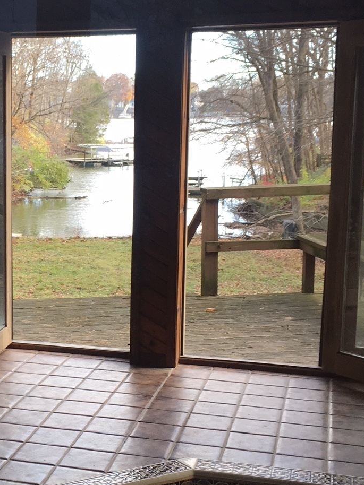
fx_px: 898
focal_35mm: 64
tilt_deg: -10.1
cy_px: 263
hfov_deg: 22.2
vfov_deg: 30.3
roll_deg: +0.3
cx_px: 16
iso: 32
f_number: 2.2
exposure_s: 1/120
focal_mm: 4.15
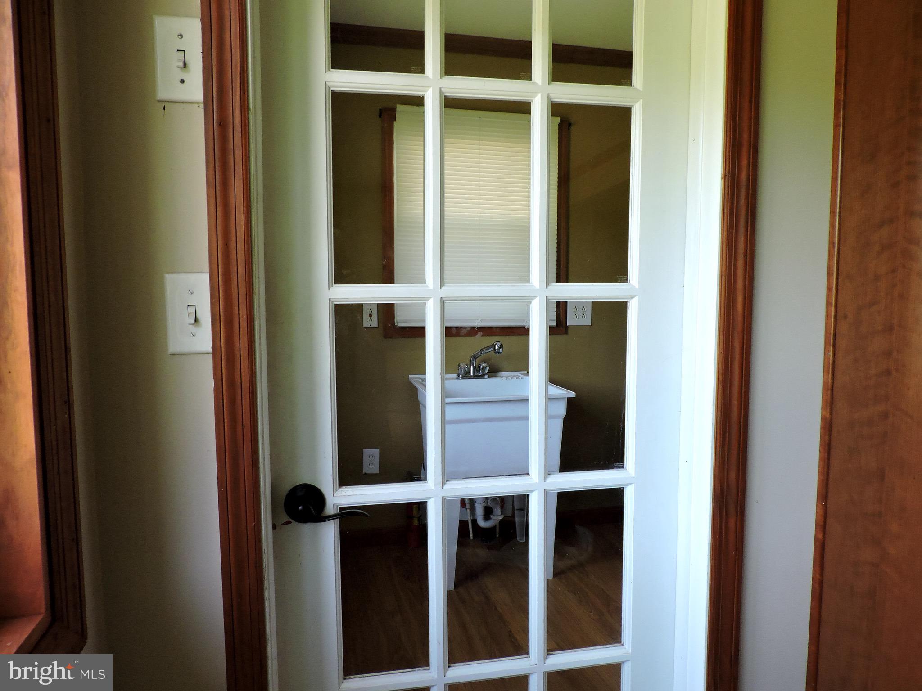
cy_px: 346
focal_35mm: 24
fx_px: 639
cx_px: 461
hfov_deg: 71.6
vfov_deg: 56.8
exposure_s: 1/100
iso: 400
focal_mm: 4.3
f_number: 3
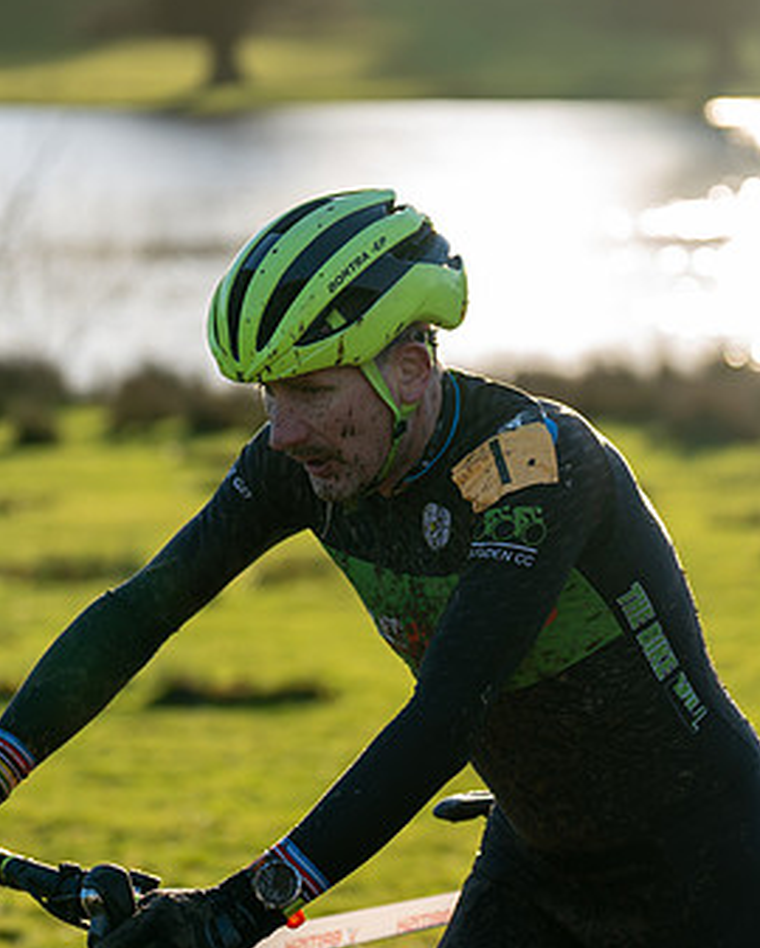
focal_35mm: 176
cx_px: 275
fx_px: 4944
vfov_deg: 11.0
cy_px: 362
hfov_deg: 8.8
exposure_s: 1/1000
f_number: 2.8
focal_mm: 82
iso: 250
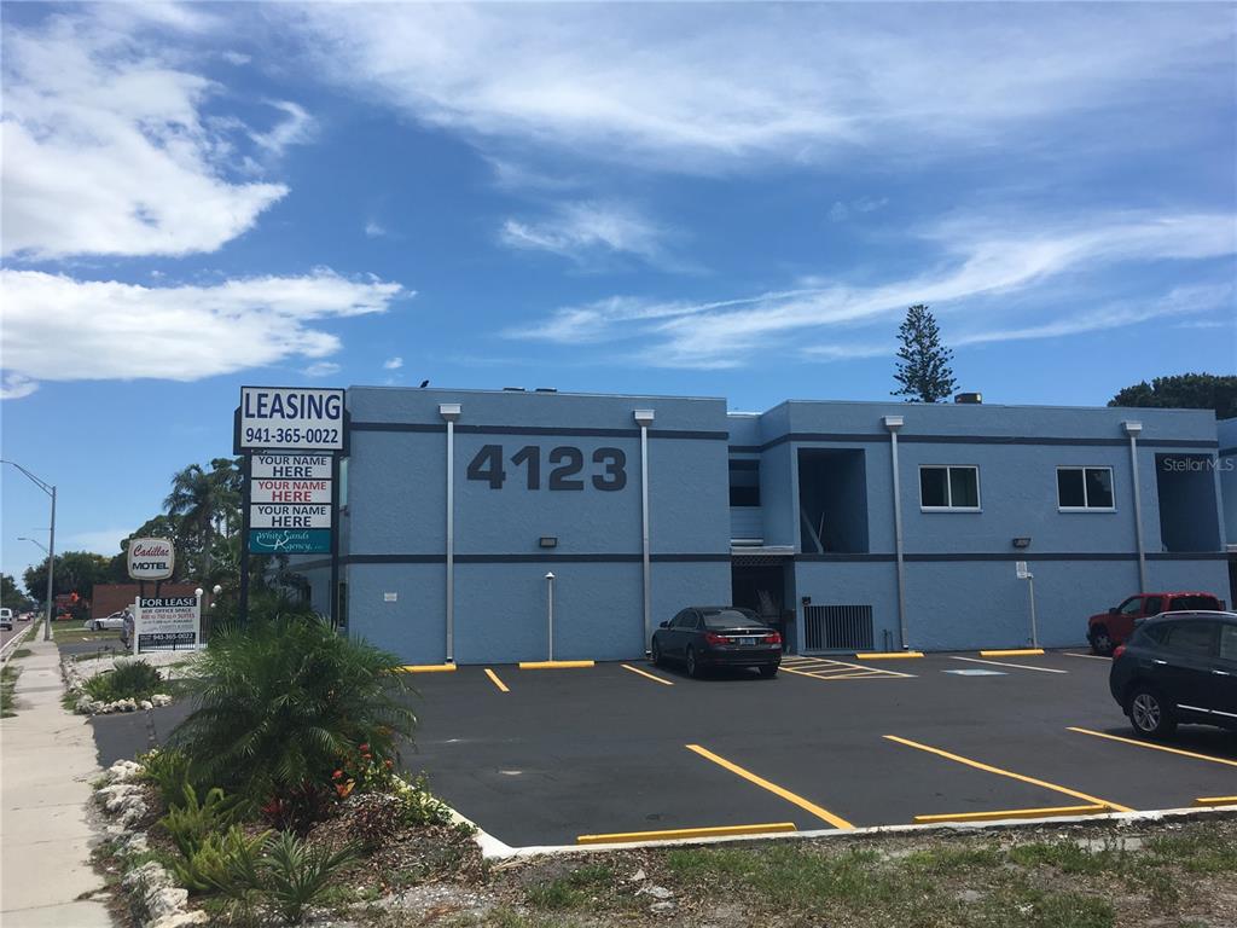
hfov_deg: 61.7
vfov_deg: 48.2
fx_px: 1036
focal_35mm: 29
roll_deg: -0.2
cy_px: 464
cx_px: 618
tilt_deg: +7.0
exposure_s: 1/1972
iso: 25
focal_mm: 4.15
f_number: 2.2
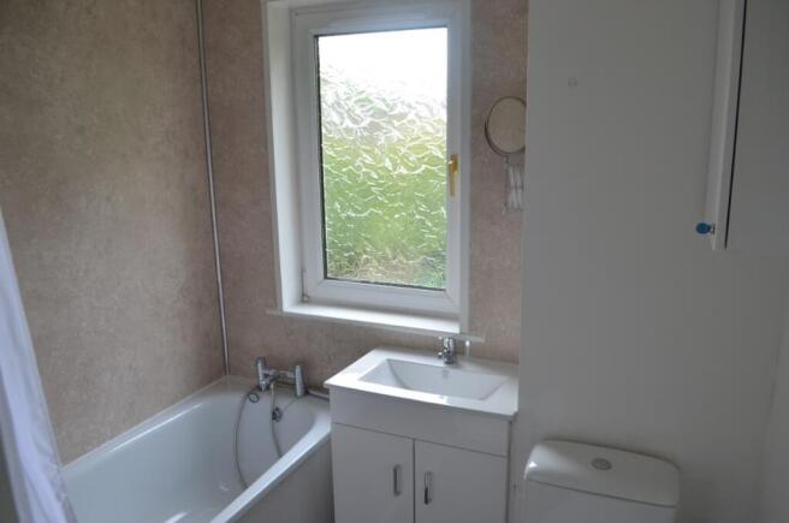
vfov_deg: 47.8
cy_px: 262
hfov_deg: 67.5
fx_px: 591
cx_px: 394
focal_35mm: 27
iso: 200
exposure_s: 1/60
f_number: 5.6
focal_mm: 18
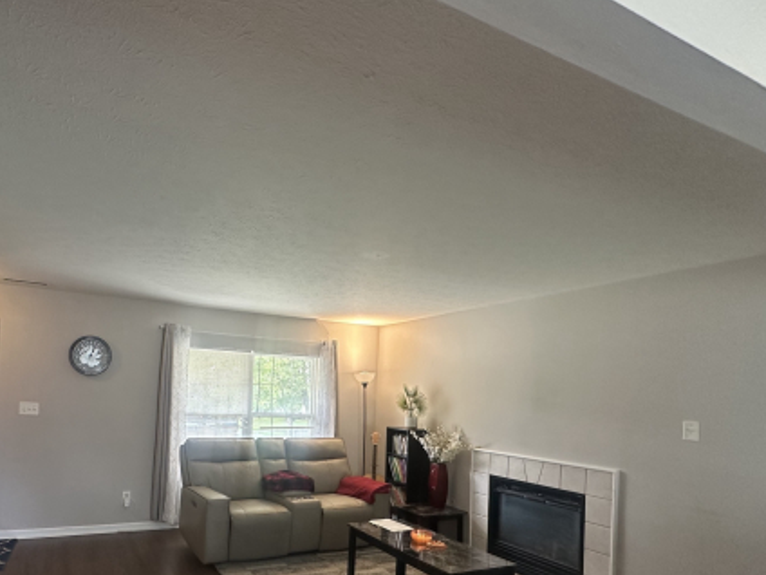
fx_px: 487
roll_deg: -2.8
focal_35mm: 22
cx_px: 276
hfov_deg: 74.7
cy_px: 383
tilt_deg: +1.6
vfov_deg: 59.7
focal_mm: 2.22
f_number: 2.2
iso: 250
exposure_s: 1/60
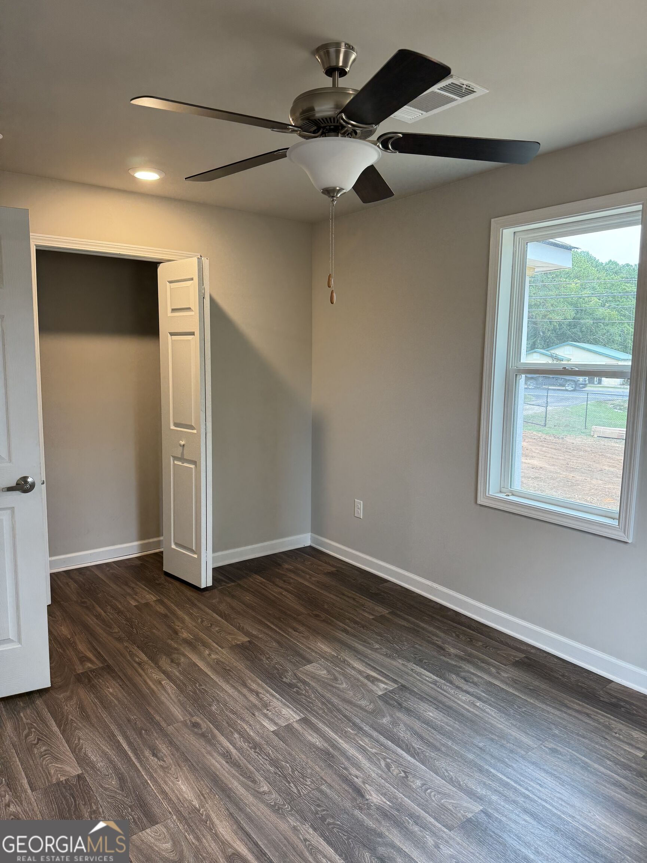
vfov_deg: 71.6
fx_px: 598
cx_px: 324
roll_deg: -0.2
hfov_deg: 56.8
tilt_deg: -6.2
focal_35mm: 24
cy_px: 432
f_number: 1.78
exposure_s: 1/60
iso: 125
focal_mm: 6.76
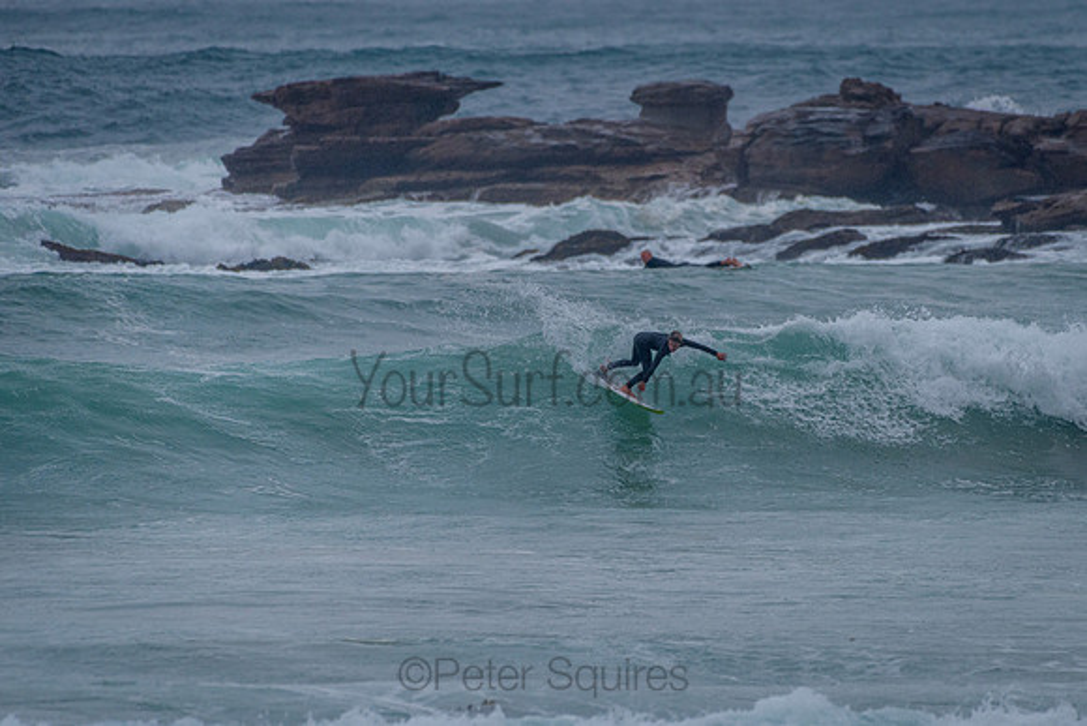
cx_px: 637
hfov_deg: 3.4
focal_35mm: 613
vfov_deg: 2.2
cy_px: 434
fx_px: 18498
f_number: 5.6
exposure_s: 1/2000
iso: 560
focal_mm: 500
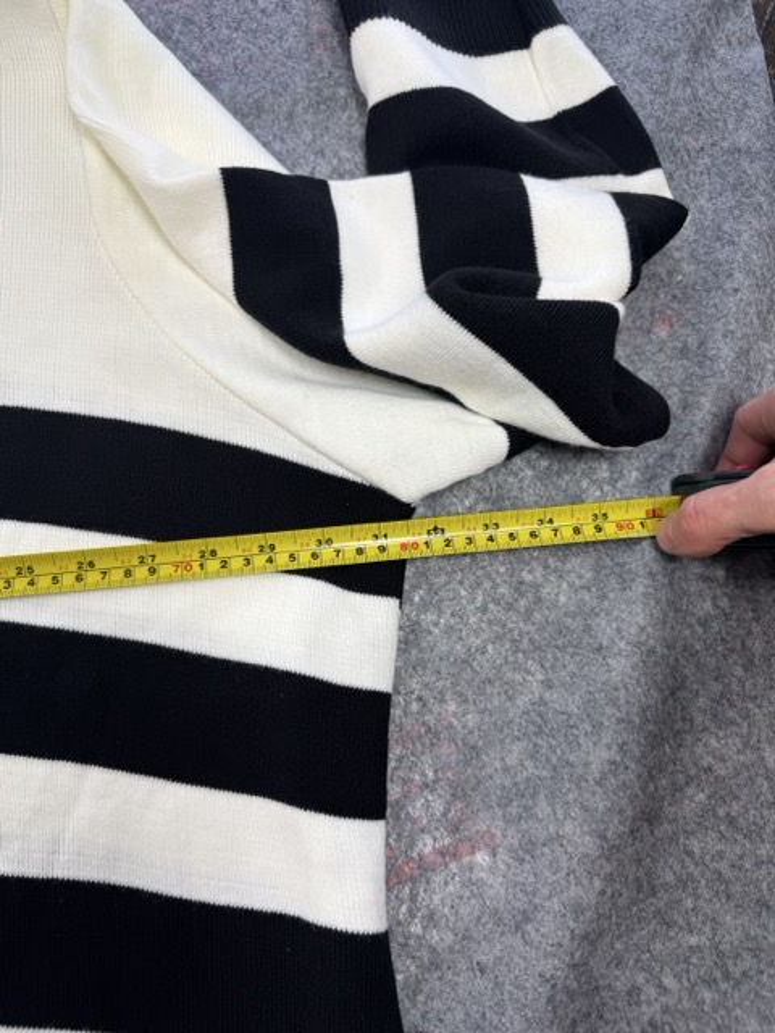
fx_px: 716
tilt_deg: -54.7
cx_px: 388
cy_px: 516
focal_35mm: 24
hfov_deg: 56.8
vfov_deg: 71.6
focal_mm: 6.76
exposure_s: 1/176
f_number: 1.78
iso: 64
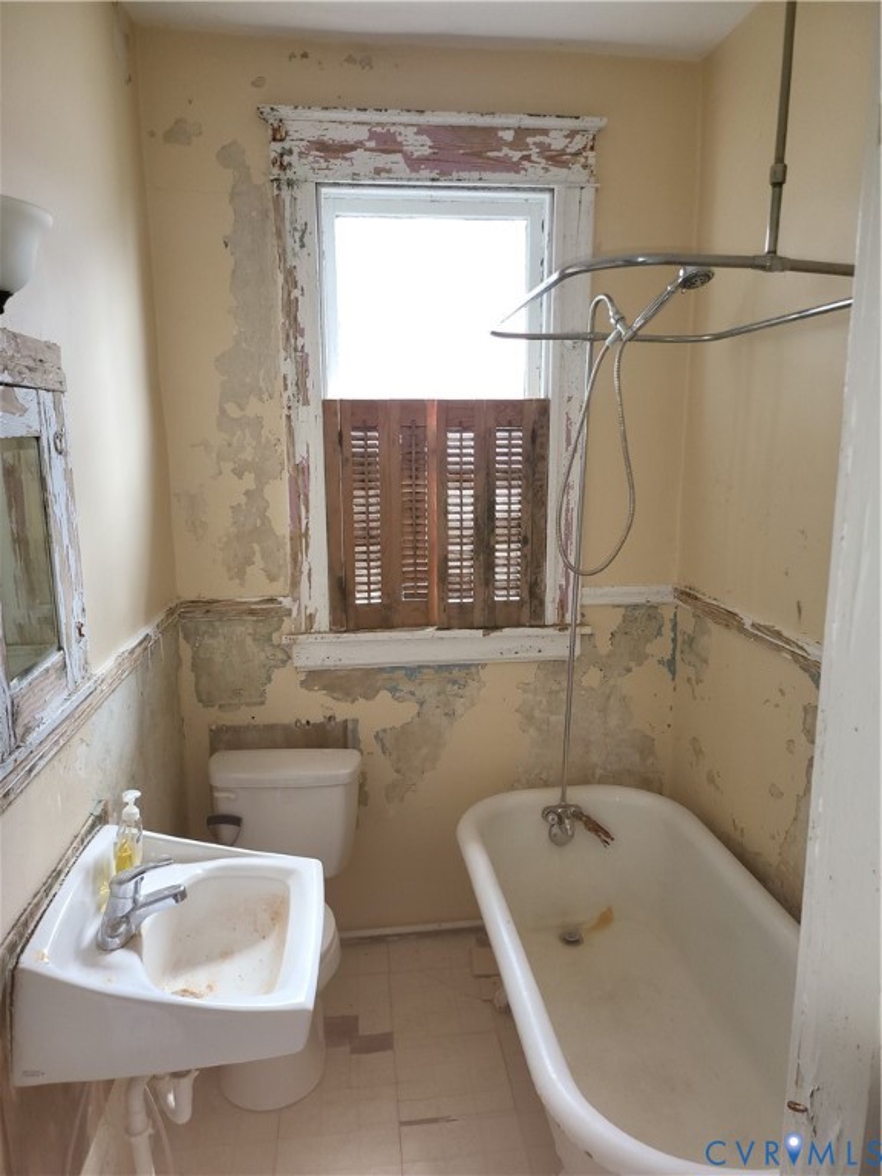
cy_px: 588
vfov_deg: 71.6
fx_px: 815
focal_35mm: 24
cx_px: 441
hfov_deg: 56.8
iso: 80
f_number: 1.8
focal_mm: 5
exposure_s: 1/60
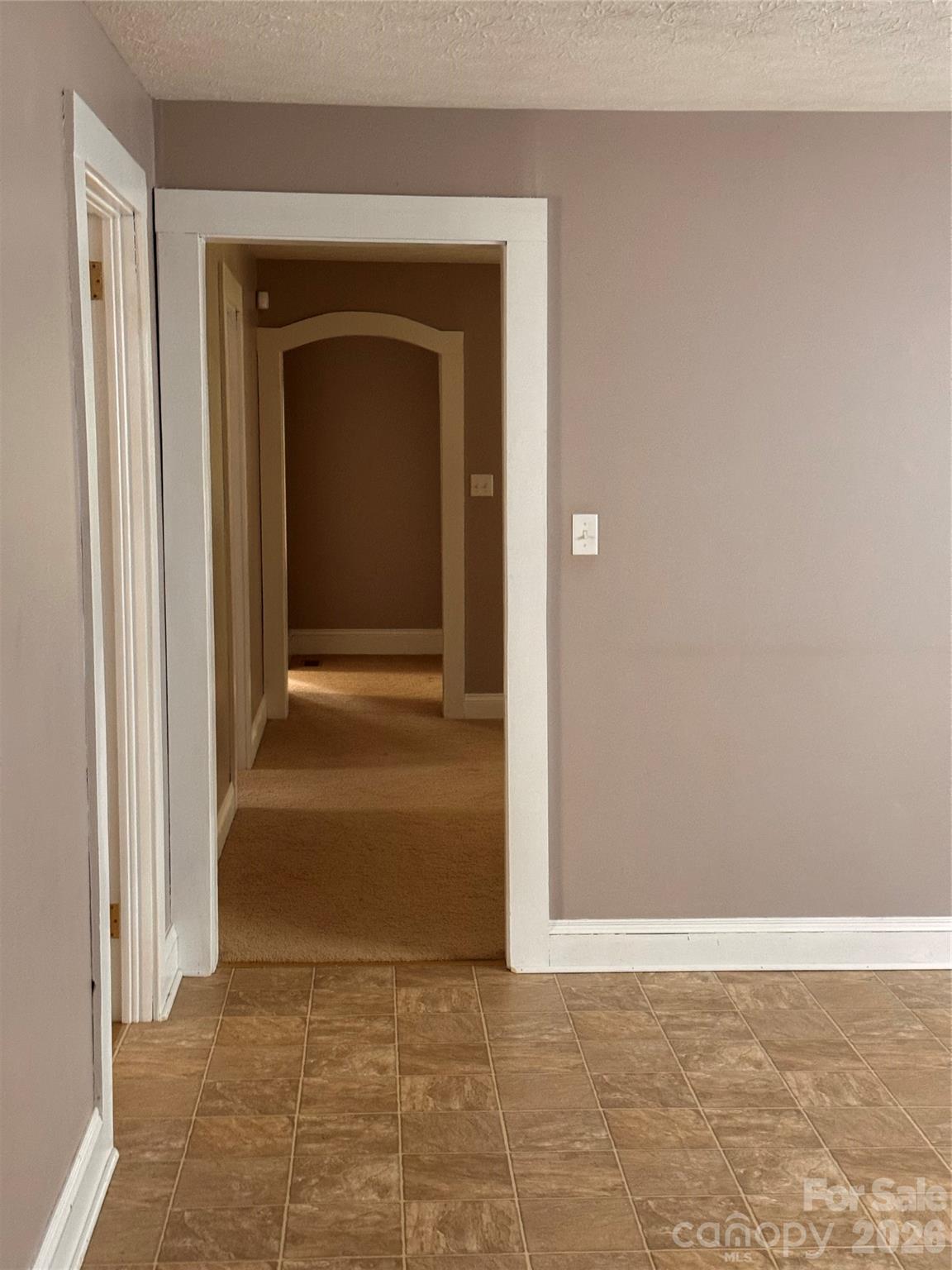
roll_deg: -0.4
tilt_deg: -8.5
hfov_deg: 30.3
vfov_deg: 39.7
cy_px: 635
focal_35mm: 48
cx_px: 476
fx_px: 1760
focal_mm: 6.76
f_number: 1.78
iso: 400
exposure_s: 1/40
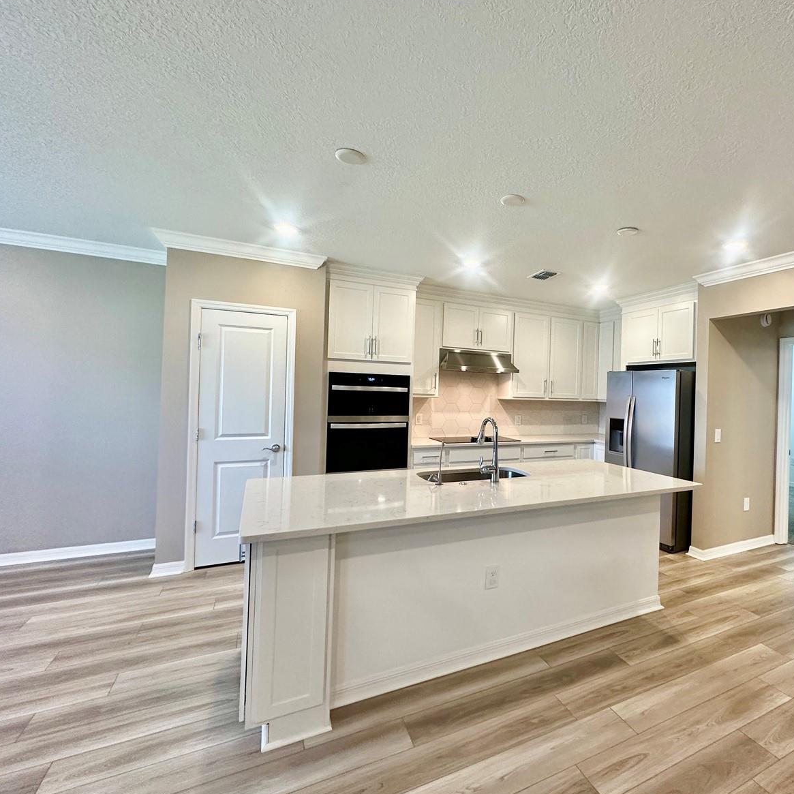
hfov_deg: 82.3
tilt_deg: +0.7
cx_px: 498
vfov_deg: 84.0
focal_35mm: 17
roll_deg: -2.5
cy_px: 388
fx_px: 441
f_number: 2.2
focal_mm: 2.22
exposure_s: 1/120
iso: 250
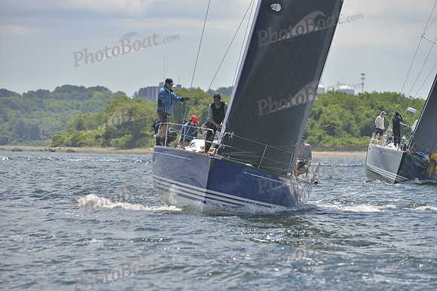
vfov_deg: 5.3
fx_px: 3157
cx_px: 218
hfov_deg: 7.9
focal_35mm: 260
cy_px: 146
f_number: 5.6
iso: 280
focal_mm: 260
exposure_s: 1/1250
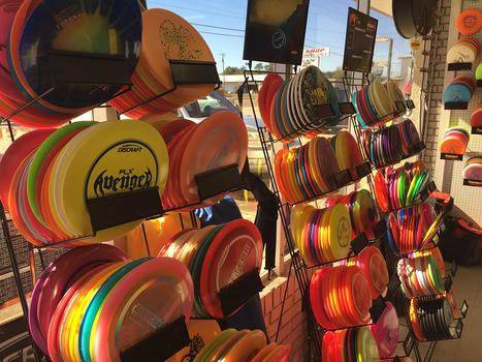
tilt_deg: -12.7
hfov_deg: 61.7
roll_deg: -1.3
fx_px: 404
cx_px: 241
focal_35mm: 29
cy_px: 181
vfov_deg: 48.2
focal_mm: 4.15
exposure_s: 1/359
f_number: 2.2
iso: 32
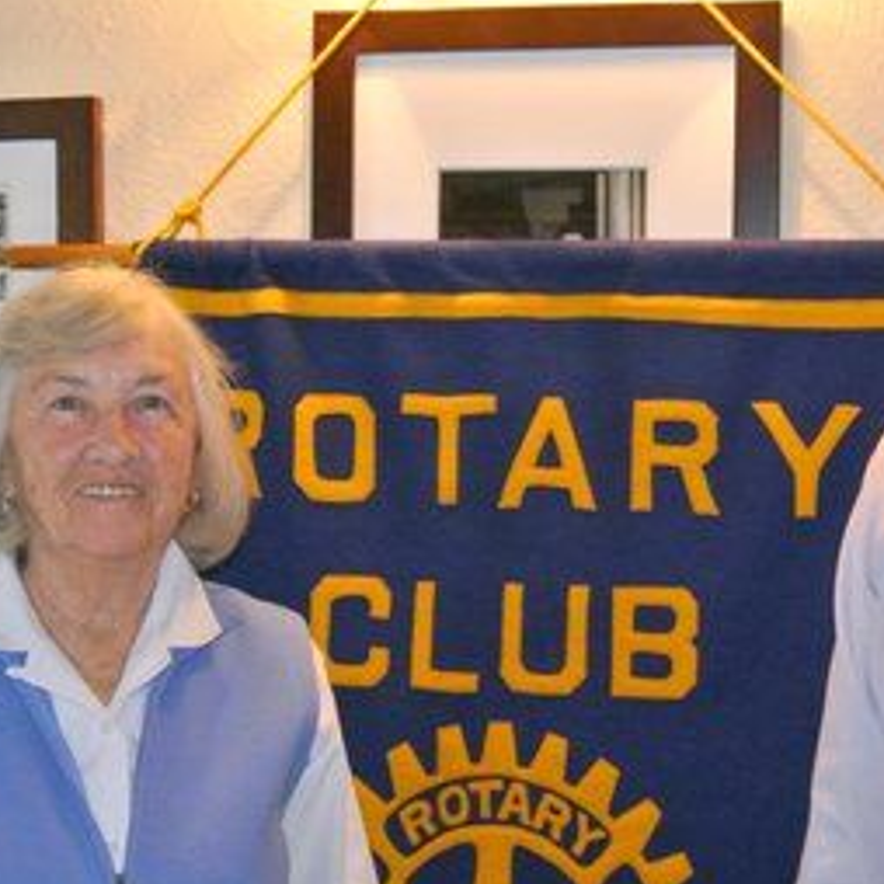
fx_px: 2080
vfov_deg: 23.9
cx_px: 595
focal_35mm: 72
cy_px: 539
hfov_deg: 23.9
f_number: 4
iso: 1250
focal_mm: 13.6
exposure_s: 1/60
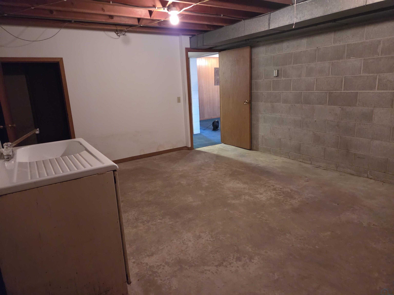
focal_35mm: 23
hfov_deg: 73.9
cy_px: 148
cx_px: 197
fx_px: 262
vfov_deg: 58.9
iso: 2500
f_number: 1.8
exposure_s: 1/120
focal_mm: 5.4
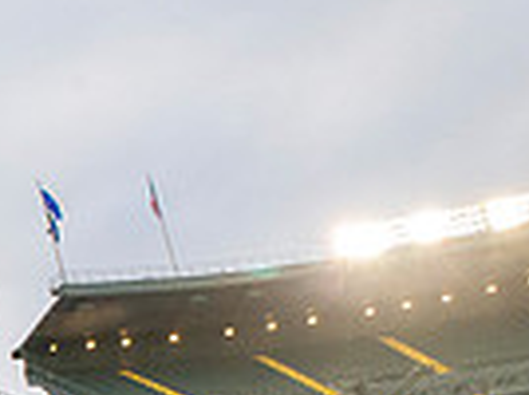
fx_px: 1525
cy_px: 460
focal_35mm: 100
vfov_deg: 14.3
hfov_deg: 16.1
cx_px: -466
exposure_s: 1/500
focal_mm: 24
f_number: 11
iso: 4000
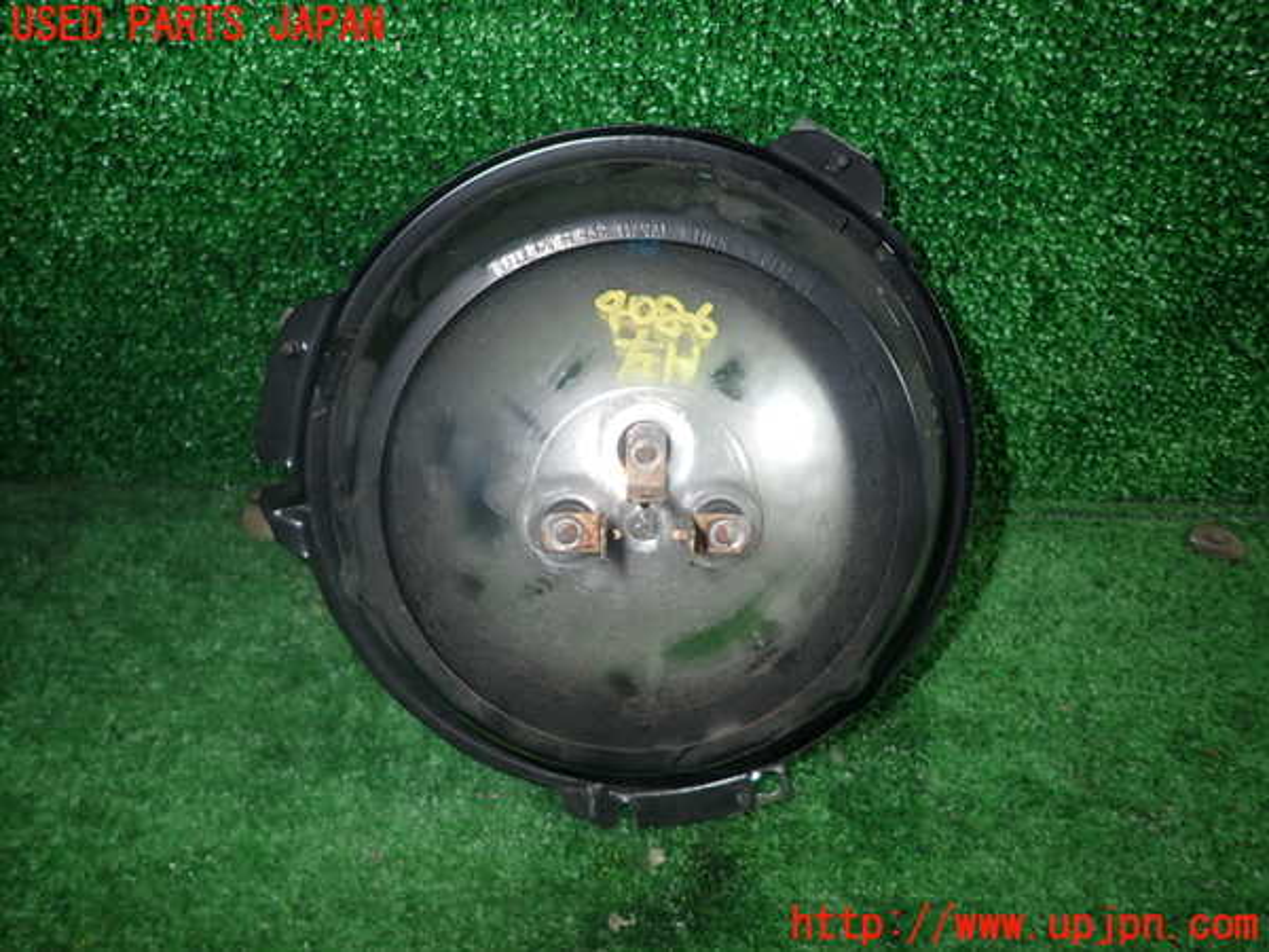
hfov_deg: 69.4
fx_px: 916
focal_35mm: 25
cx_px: 634
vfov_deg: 54.9
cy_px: 476
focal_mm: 4.5
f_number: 5.6
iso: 200
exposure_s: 1/30
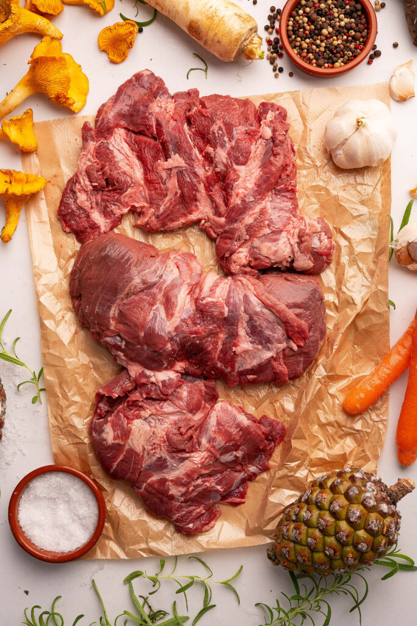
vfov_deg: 39.6
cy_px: 313
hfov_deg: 27.0
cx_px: 208
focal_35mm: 50
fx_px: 868
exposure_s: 1/20
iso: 200
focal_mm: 50
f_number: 10
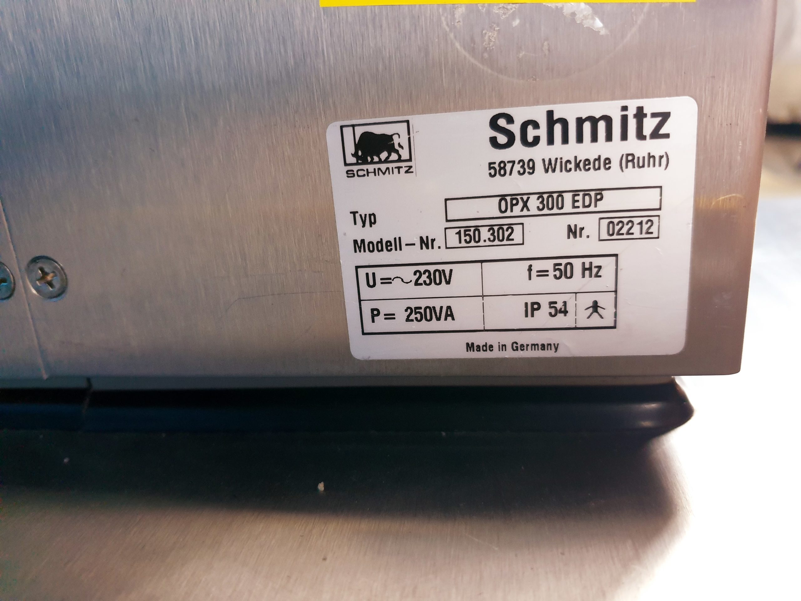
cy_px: 300
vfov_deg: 53.1
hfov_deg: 67.3
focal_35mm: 26
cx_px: 400
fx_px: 602
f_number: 1.5
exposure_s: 1/50
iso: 250
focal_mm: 4.3
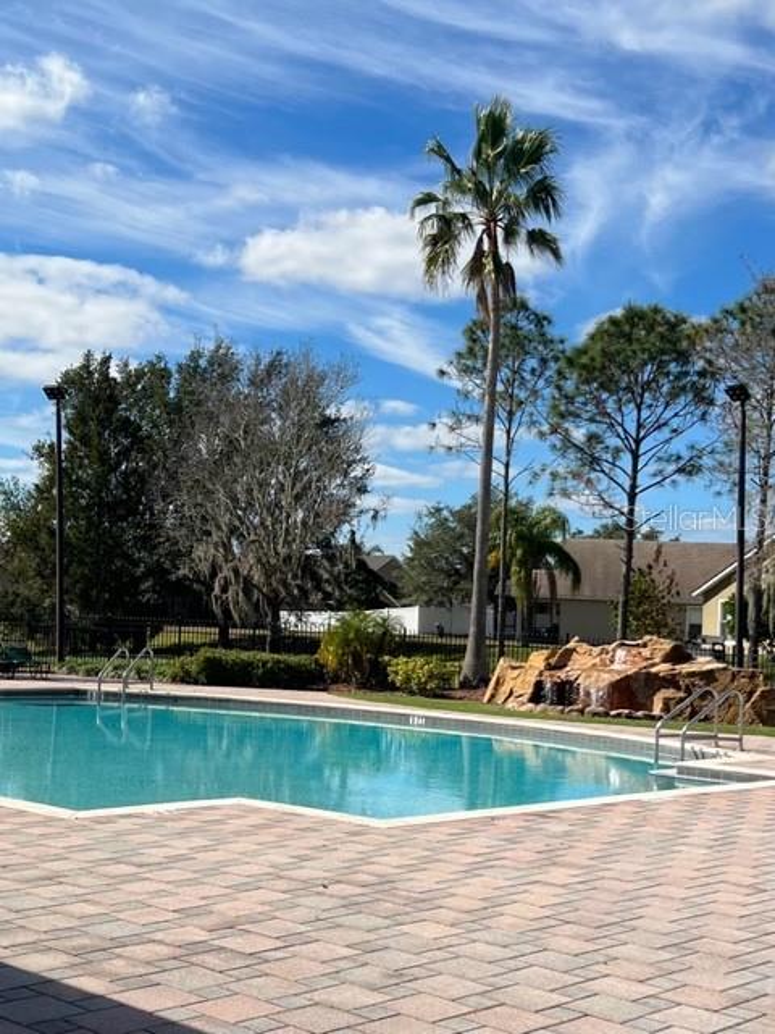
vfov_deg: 67.3
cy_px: 517
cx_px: 388
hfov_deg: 53.1
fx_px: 776
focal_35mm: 26
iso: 50
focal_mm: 5.7
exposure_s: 1/6579
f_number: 1.5
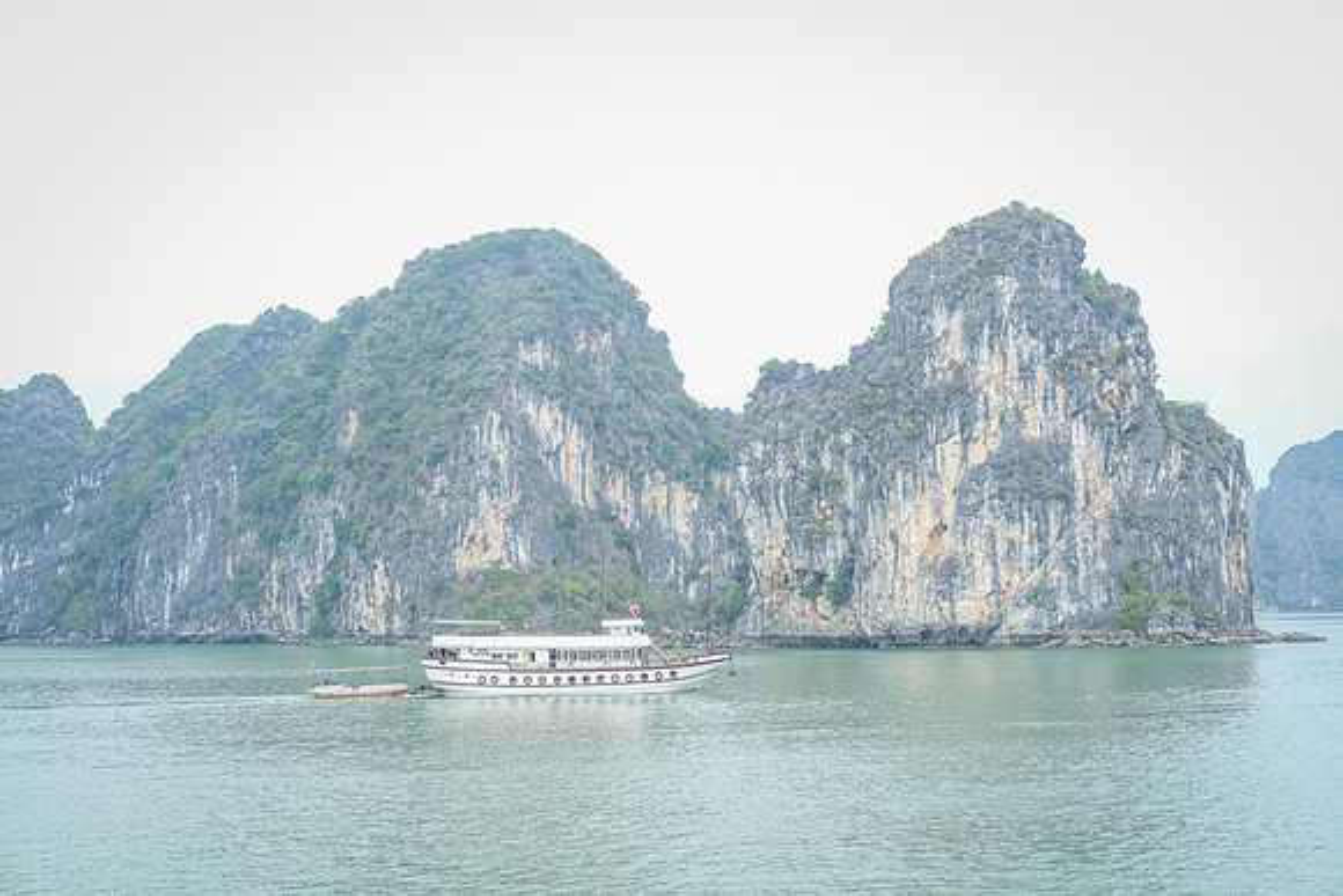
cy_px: 448
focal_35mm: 53
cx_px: 672
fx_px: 1978
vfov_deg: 25.5
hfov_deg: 37.5
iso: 160
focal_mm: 35
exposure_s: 1/150
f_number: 7.1
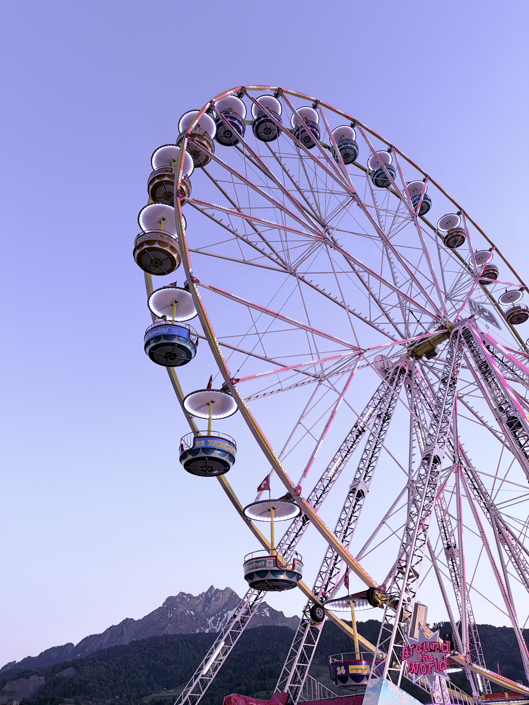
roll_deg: +1.7
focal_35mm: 26
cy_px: 352
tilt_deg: +37.3
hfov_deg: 53.1
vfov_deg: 67.3
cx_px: 264
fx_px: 530
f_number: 1.6
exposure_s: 1/100
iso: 40
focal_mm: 5.96
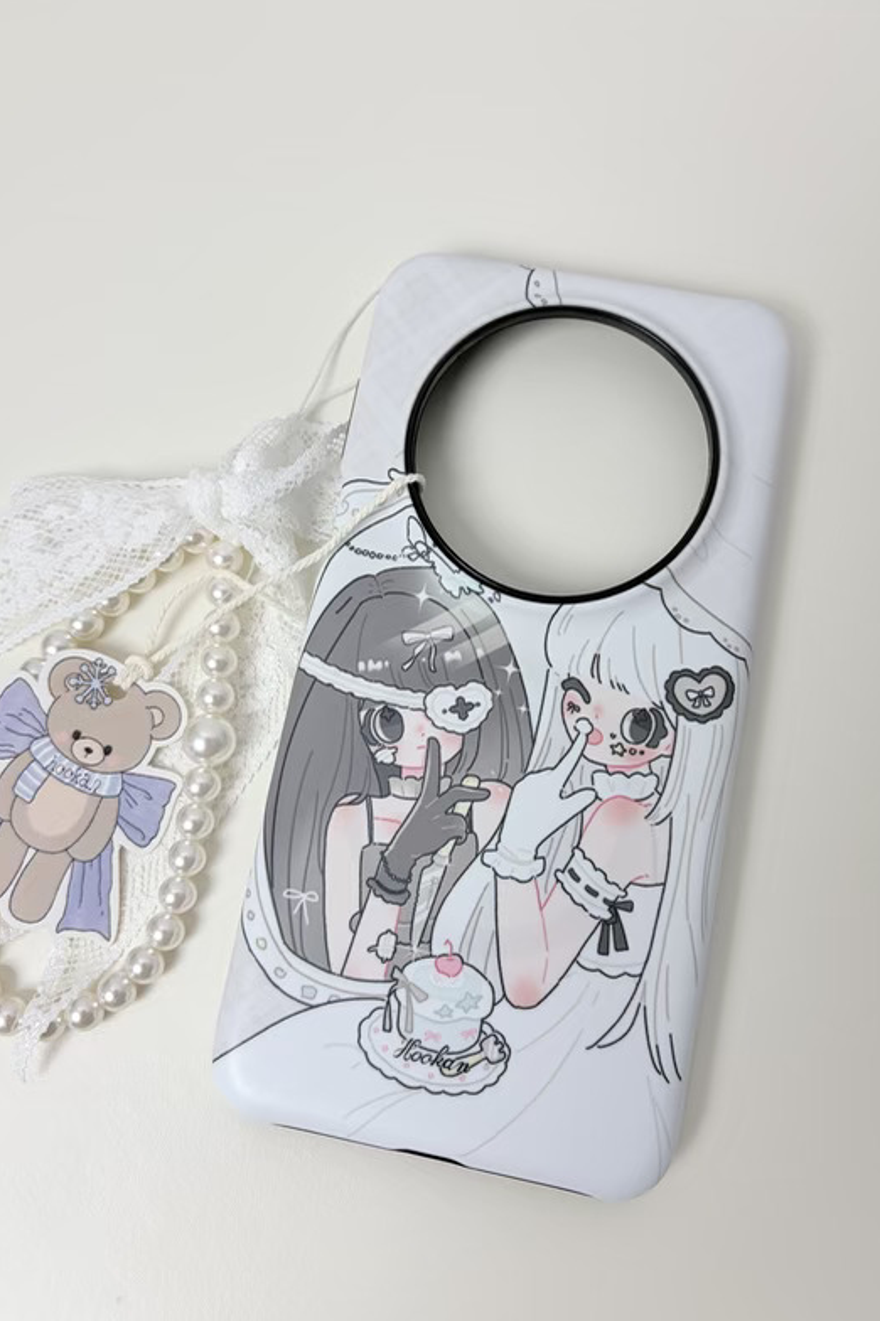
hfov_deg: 46.4
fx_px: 1027
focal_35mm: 28
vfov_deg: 65.5
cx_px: 455
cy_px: 660
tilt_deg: -78.1
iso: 32
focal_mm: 5.96
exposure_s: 1/150
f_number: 1.6
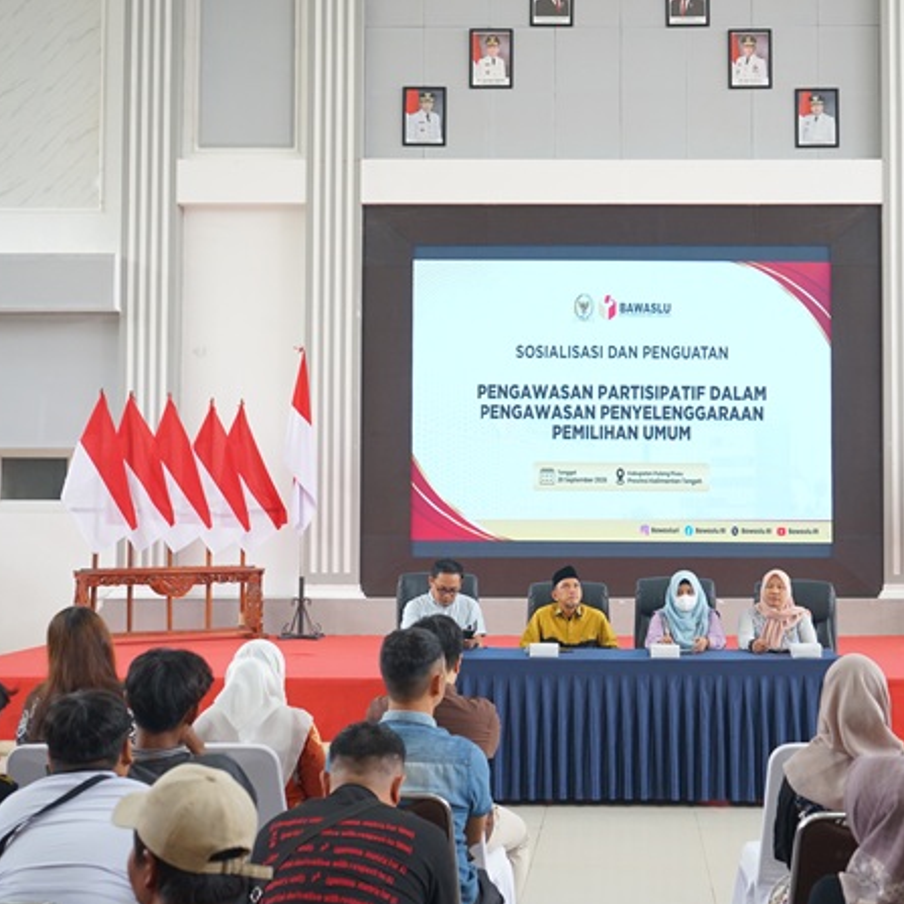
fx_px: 1448
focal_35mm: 49
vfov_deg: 34.7
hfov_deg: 34.3
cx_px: 623
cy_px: 453
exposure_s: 1/80
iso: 1600
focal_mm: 38
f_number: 5.6
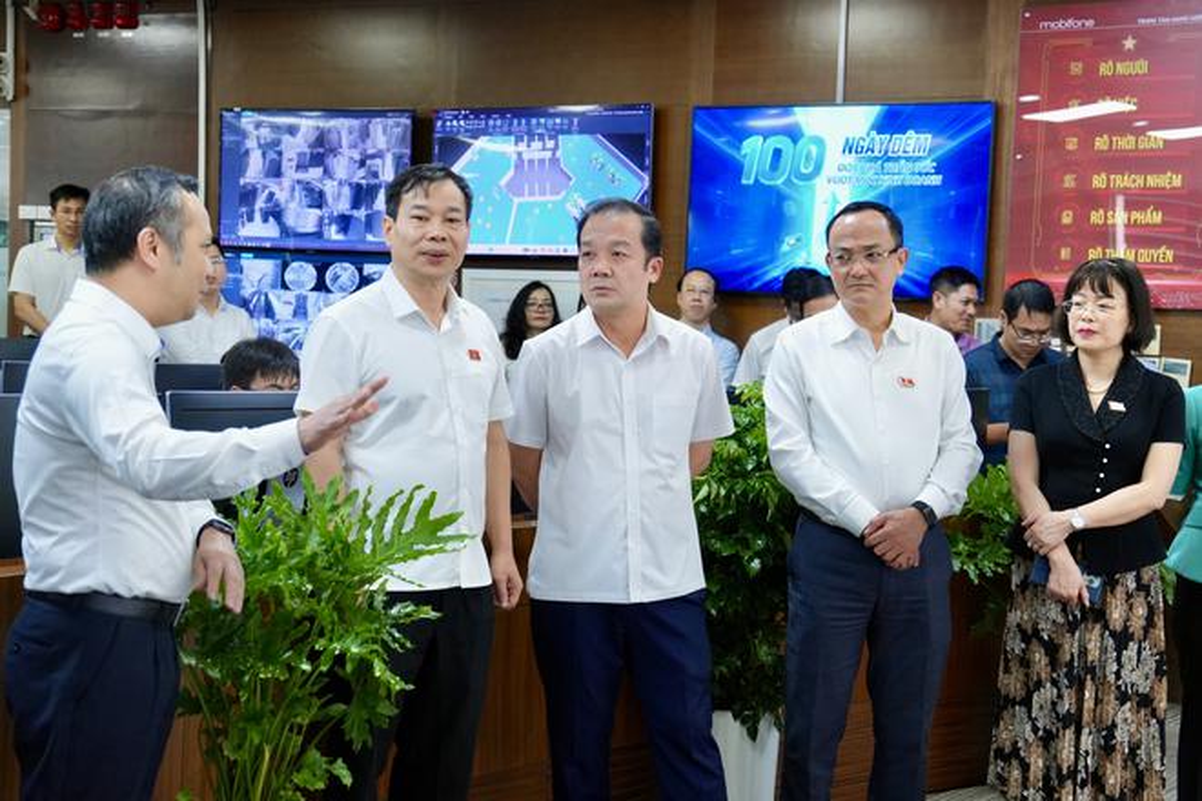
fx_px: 1803
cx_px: 601
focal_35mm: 54
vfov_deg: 25.1
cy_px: 400
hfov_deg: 36.9
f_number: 3.5
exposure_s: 1/125
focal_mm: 36
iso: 1250
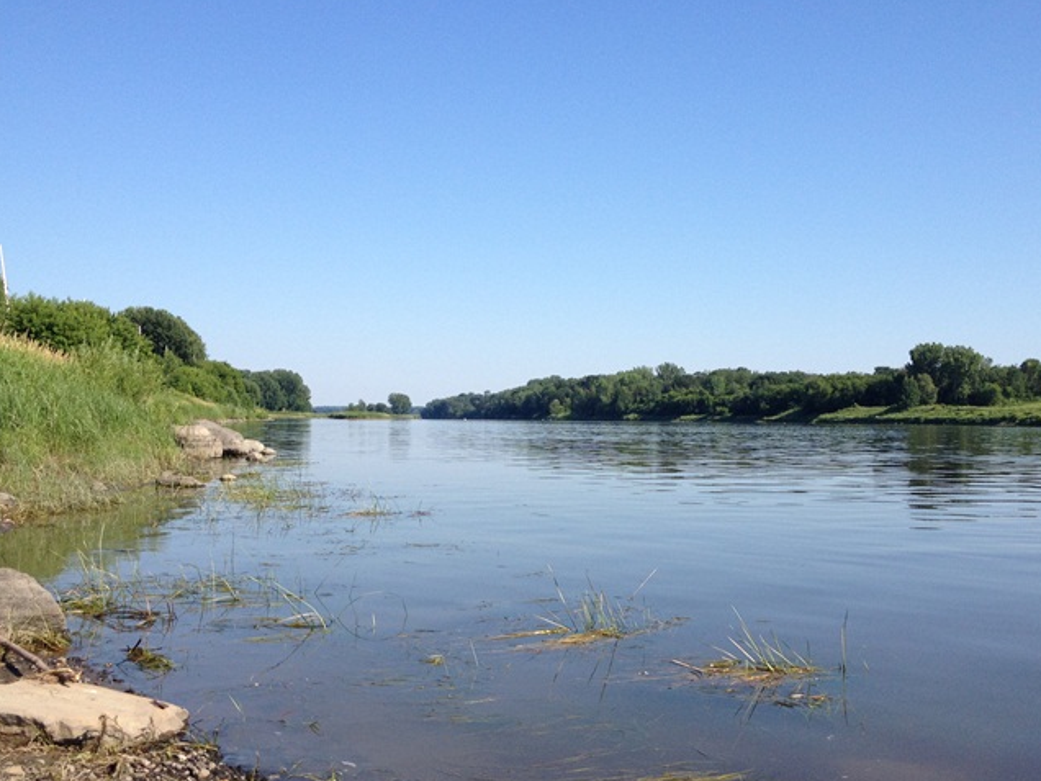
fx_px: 1323
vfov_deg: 32.8
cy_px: 473
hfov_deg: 42.9
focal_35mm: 44
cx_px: 568
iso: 64
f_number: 2.4
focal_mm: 4.28
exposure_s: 1/1493
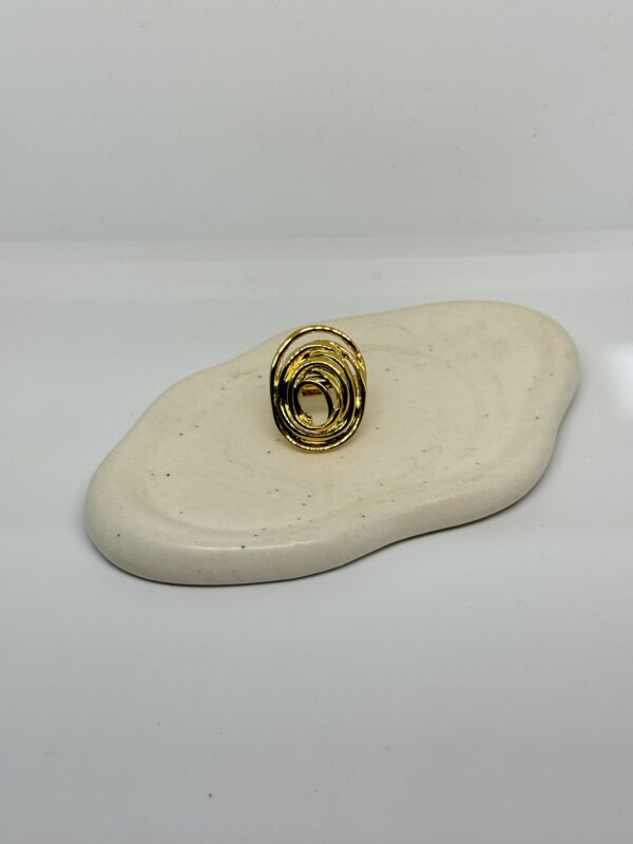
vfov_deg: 39.7
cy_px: 422
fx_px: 1170
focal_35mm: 48
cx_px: 316
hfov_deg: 30.3
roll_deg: +2.0
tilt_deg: -33.4
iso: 64
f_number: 1.78
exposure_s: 1/377
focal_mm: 6.76
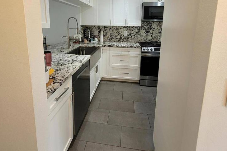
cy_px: 43
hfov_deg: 86.8
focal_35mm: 19
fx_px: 120
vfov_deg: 61.8
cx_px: 108
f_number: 2.2
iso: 160
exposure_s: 1/60
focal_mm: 1.74
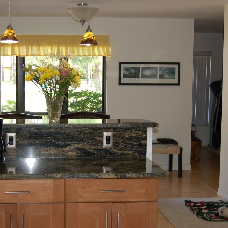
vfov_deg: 26.1
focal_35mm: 66
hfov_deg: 25.9
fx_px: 492
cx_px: 70
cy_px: 114
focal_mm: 34
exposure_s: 1/60
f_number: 4.5
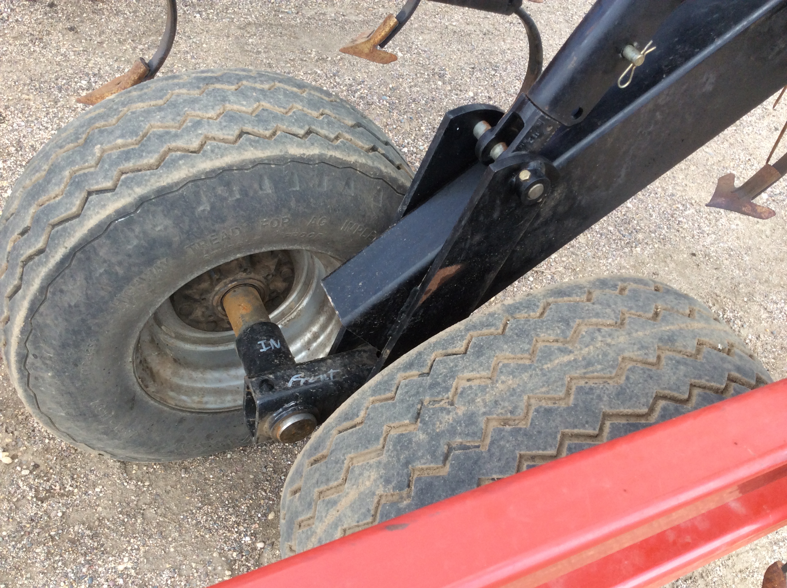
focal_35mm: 32
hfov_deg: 56.9
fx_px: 726
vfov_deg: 44.1
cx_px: 394
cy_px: 294
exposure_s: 1/120
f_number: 2.4
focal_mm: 3.3
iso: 50
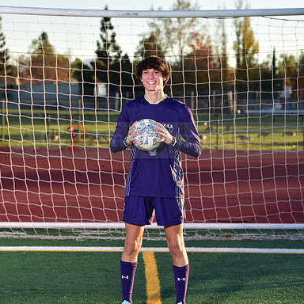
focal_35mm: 131
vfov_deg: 13.3
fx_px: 1302
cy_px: 133
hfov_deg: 13.3
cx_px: 152
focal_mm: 102
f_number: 5.6
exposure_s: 1/250
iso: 160
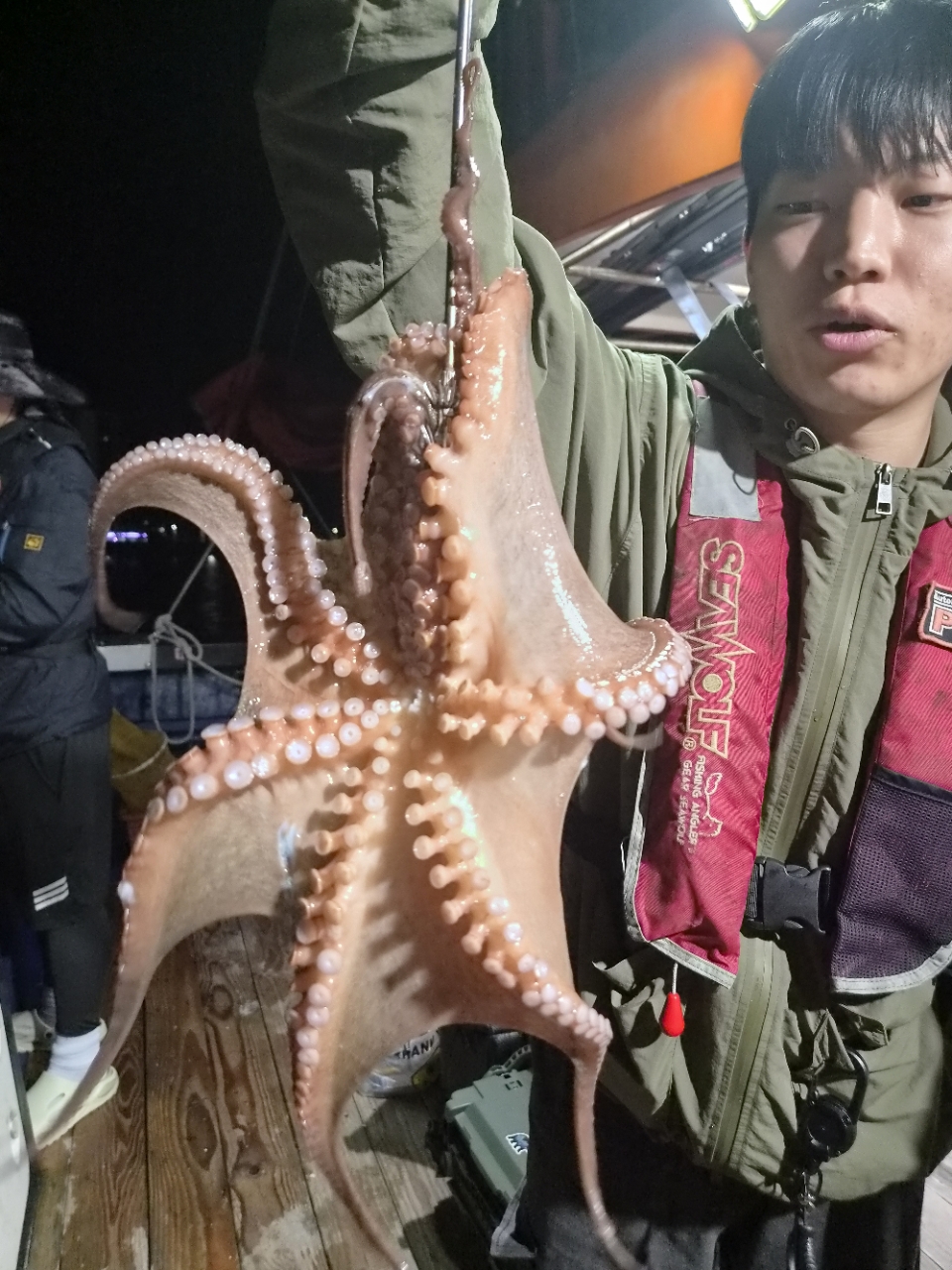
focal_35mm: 23
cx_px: 476
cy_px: 635
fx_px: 843
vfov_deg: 73.9
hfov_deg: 58.9
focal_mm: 5.4
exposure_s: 1/120
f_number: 1.8
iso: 1250
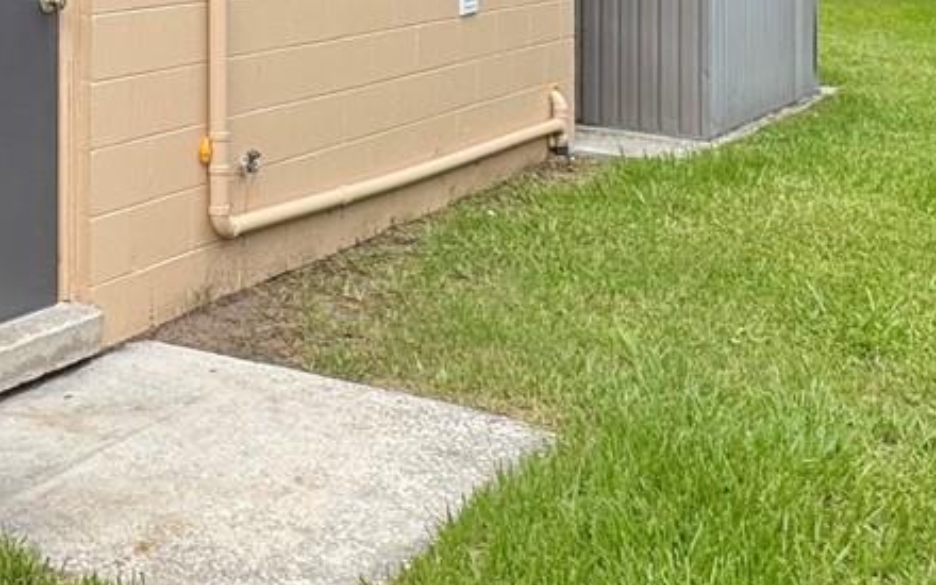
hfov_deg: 34.6
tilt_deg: +1.3
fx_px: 1377
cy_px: -155
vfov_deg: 21.8
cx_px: 30
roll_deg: -0.6
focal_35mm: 54
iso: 50
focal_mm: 2.22
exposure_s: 1/669
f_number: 2.2
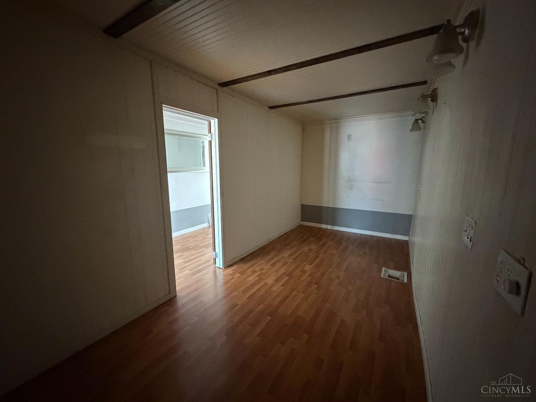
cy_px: 201
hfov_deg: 102.1
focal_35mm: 14
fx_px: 217
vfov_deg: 85.7
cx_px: 268
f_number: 2.2
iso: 1600
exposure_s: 1/40
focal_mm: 2.22
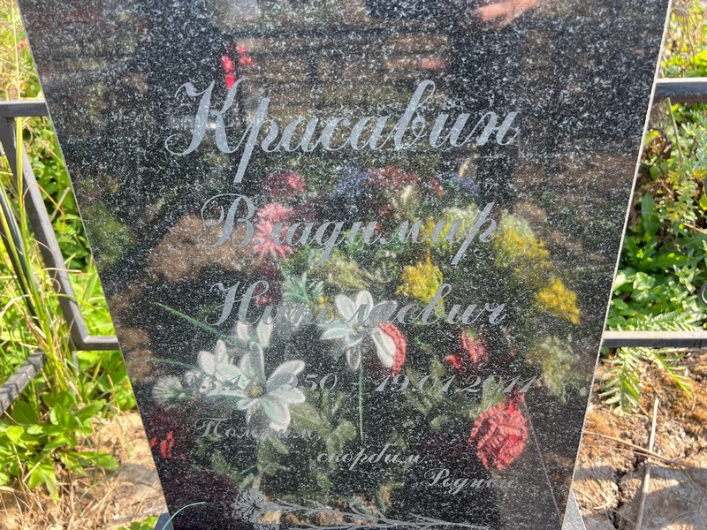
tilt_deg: -30.1
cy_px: 265
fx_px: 531
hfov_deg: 67.3
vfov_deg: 53.1
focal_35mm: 26
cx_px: 354
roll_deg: +2.7
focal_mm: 5.7
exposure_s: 1/308
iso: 50
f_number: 1.5
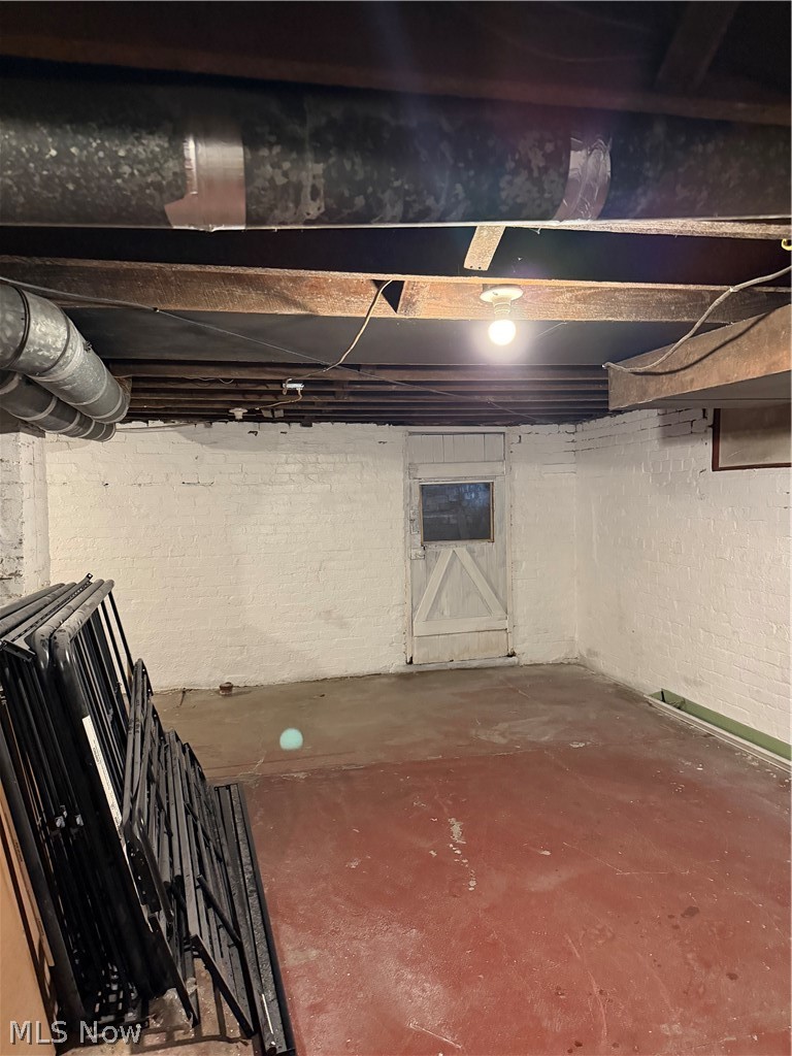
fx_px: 732
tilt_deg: -2.8
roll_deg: +1.8
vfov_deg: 71.6
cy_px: 528
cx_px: 396
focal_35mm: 24
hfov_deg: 56.8
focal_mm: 6.76
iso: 1000
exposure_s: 1/40
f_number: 1.78
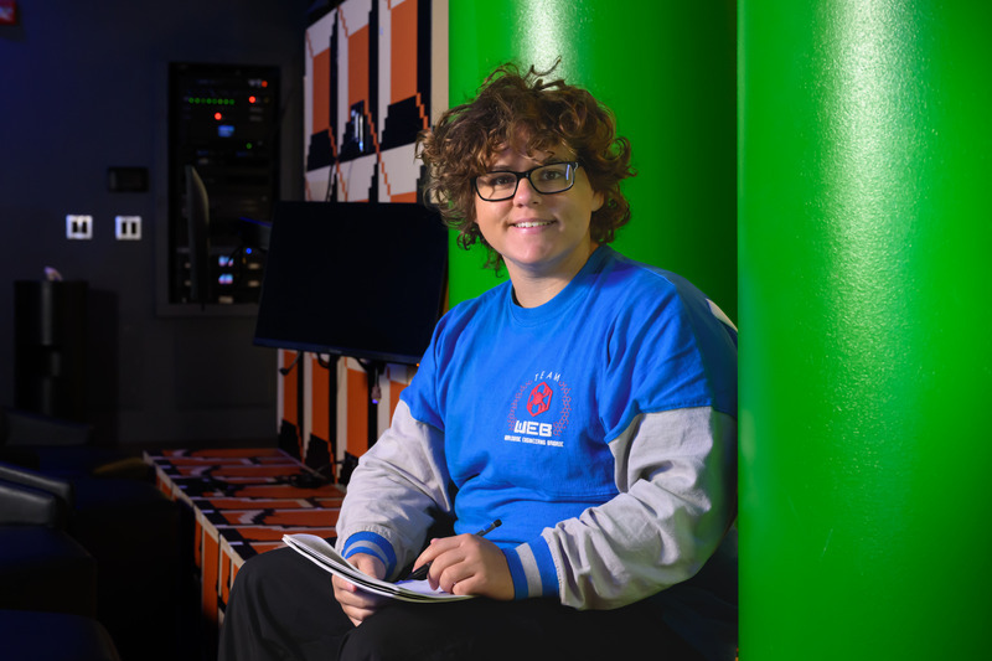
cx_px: 377
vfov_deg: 25.3
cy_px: 311
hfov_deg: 37.1
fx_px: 1469
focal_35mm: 53
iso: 2500
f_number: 5
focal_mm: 43
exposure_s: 1/160
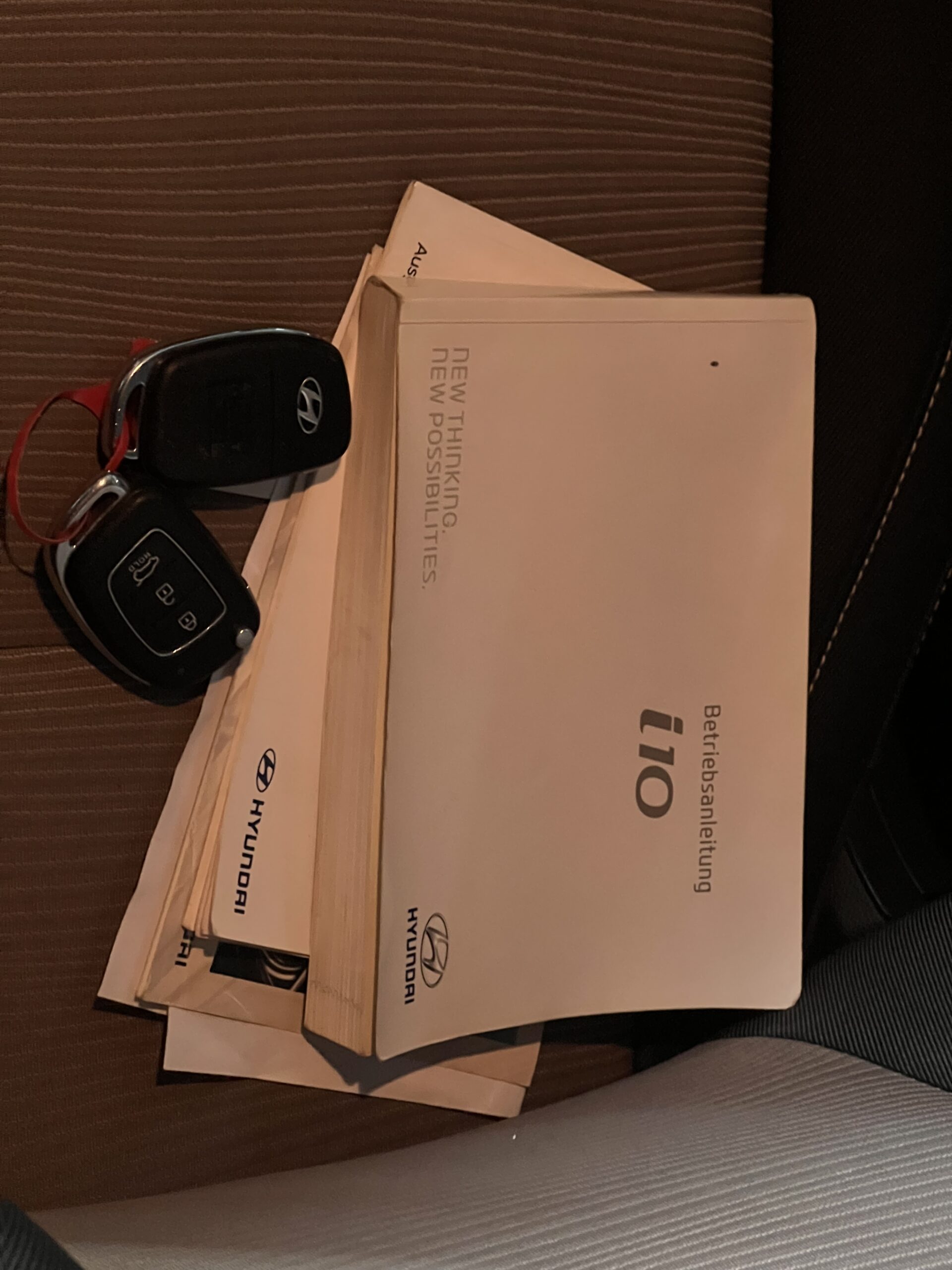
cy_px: 635
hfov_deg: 19.1
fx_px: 2824
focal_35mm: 77
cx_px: 476
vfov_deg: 25.3
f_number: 2.8
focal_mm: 9
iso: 1000
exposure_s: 1/25
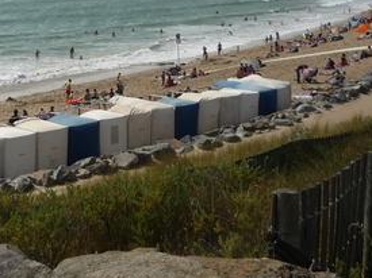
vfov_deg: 20.0
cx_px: 103
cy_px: 26
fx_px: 773
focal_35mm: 72
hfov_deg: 26.8
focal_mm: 5.5
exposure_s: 1/400
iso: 100
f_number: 8
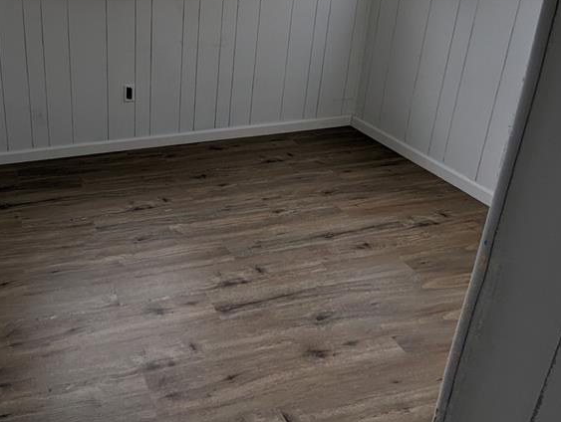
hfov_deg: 56.8
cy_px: 81
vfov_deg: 45.7
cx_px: 108
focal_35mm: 29
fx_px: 471
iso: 48
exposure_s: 1/1009
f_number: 2.2
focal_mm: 2.35
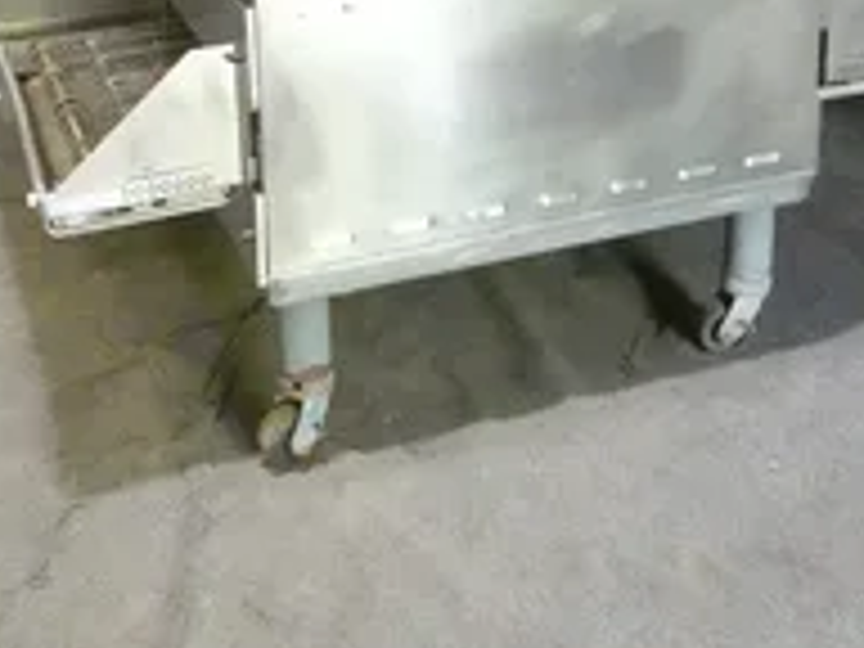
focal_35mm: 60
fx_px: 1498
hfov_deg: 32.2
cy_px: -40
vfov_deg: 23.1
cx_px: 461
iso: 6400
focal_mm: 11.06
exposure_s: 1/15
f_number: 10
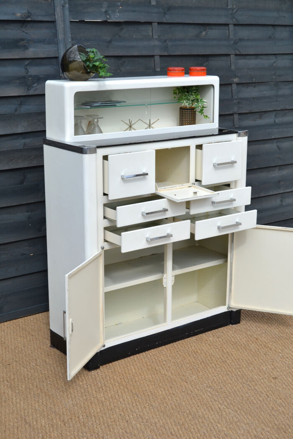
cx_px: 146
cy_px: 220
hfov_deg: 23.8
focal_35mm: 57
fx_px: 696
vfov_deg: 35.1
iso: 100
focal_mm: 38
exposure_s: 1/250
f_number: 8
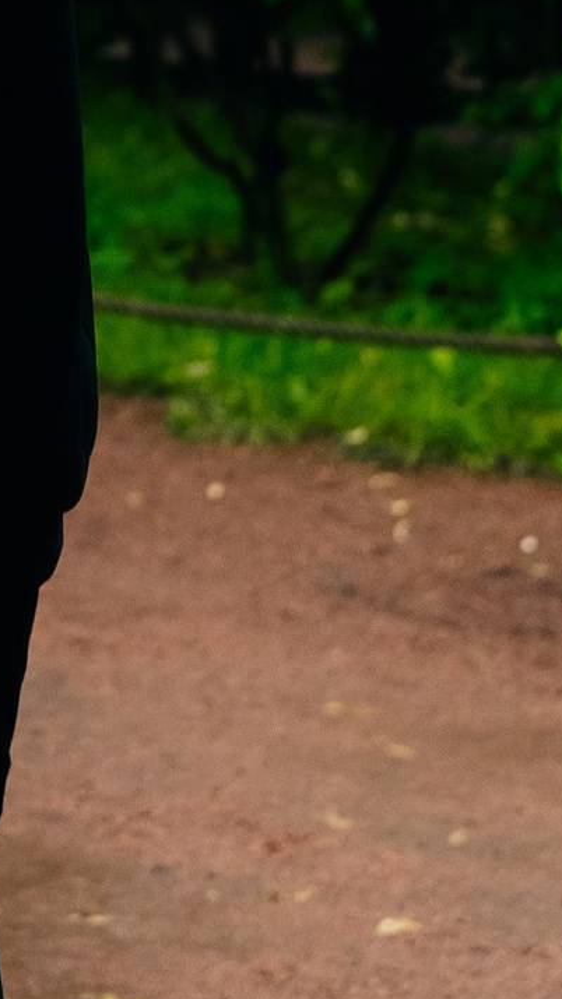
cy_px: -238
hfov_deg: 6.0
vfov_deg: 10.7
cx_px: -446
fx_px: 5221
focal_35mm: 197
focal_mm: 35
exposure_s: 1/320
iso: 500
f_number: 2.2
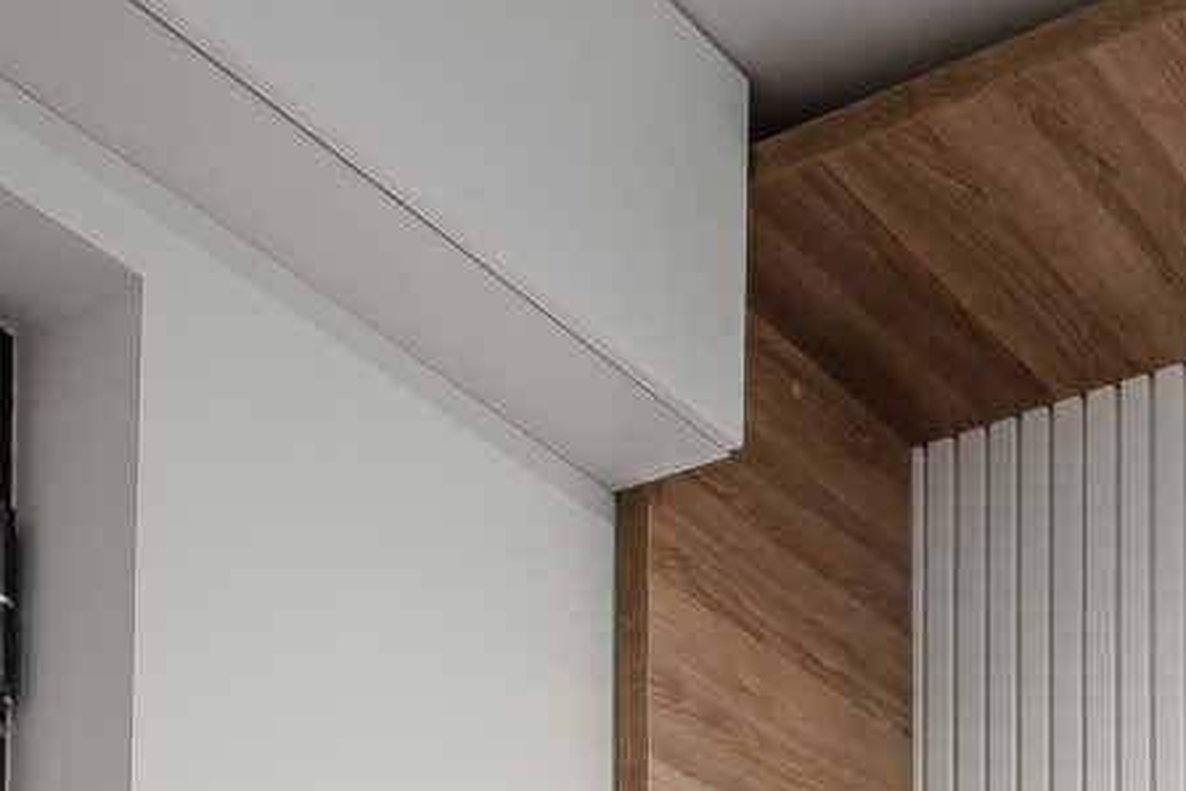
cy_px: 1607
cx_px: 1395
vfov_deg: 16.7
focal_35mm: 60
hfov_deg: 29.2
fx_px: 1977
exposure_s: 1.3
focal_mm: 14
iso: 100
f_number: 9
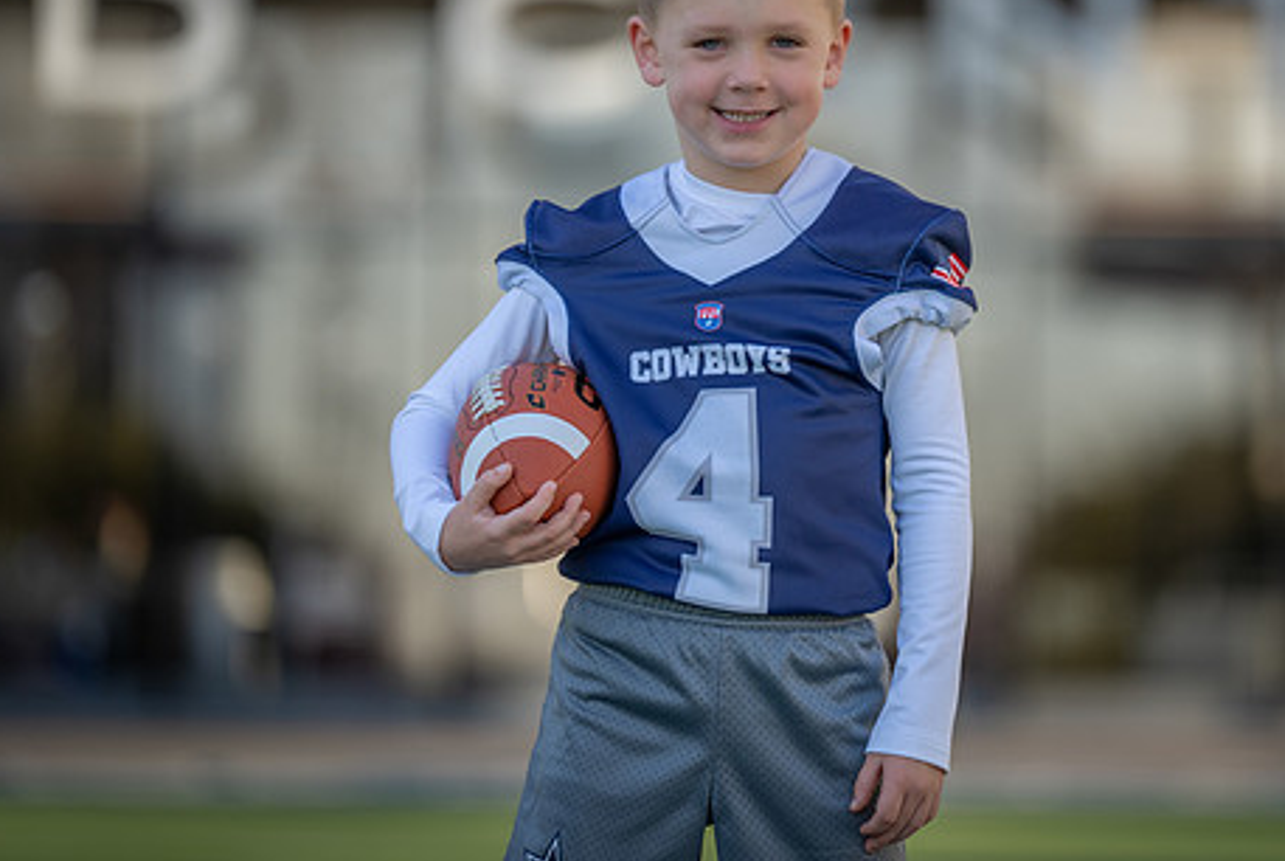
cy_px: 284
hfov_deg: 7.4
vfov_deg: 4.9
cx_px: 827
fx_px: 9971
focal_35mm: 279
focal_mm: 200
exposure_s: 1/500
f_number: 2.8
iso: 100
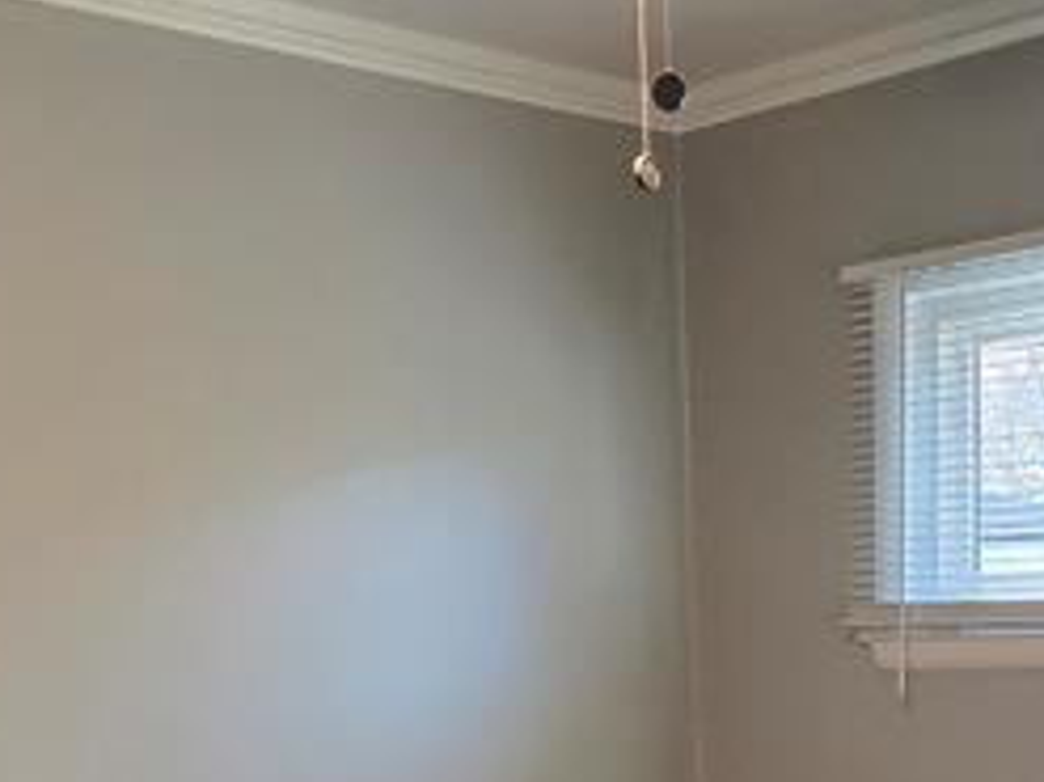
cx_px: 617
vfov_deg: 23.8
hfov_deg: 35.5
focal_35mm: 54
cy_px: 1010
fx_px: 1628
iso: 125
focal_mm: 2.2
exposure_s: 1/60
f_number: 2.2
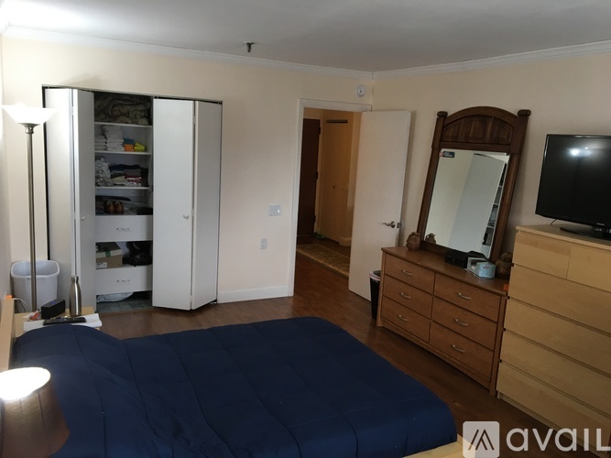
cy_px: 229
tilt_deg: -11.5
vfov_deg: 48.2
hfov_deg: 61.7
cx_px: 306
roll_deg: -3.7
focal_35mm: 29
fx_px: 512
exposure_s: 1/30
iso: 80
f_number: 2.2
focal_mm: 4.15
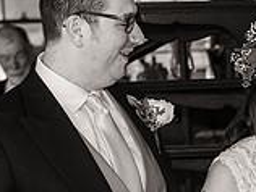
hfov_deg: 11.1
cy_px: 130
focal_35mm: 176
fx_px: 1304
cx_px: 279
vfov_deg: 8.5
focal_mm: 50
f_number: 3.2
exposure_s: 1/100
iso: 500
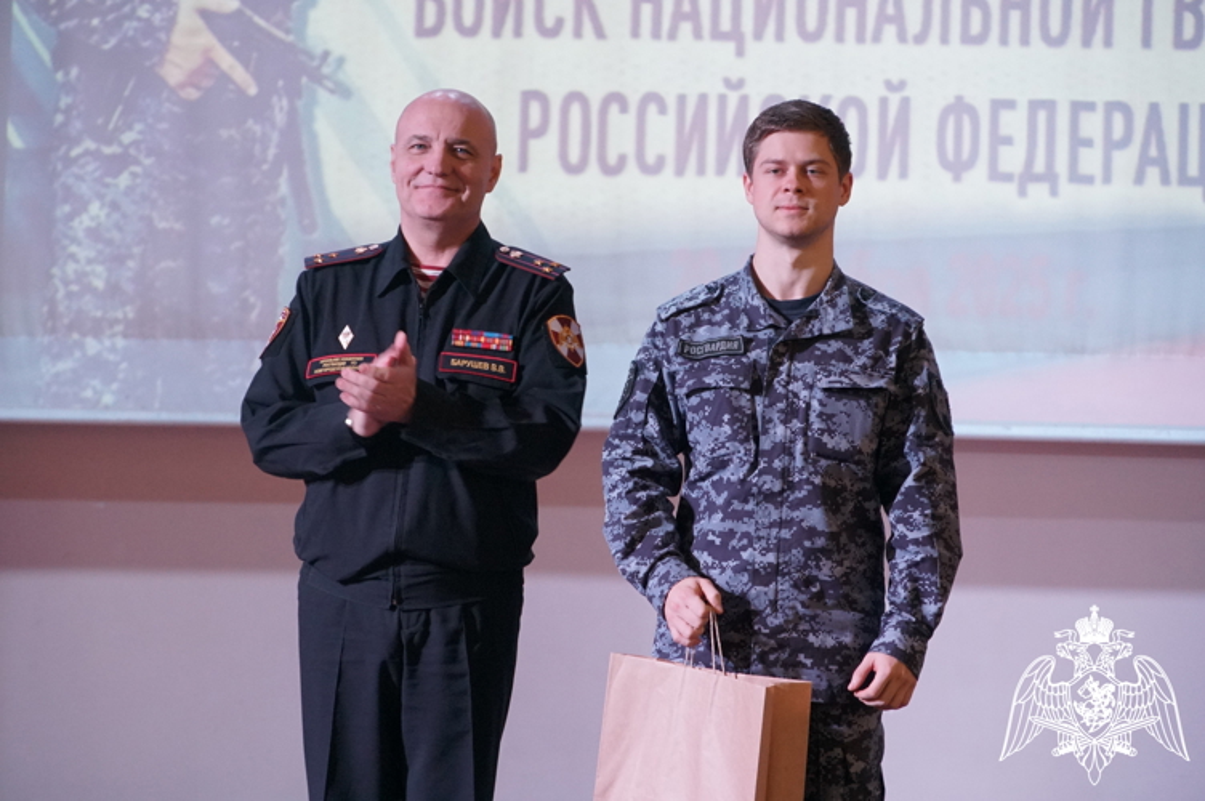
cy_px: 400
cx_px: 602
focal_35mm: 140
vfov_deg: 9.8
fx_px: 4665
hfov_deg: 14.7
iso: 3200
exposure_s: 1/100
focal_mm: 93
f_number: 5.6
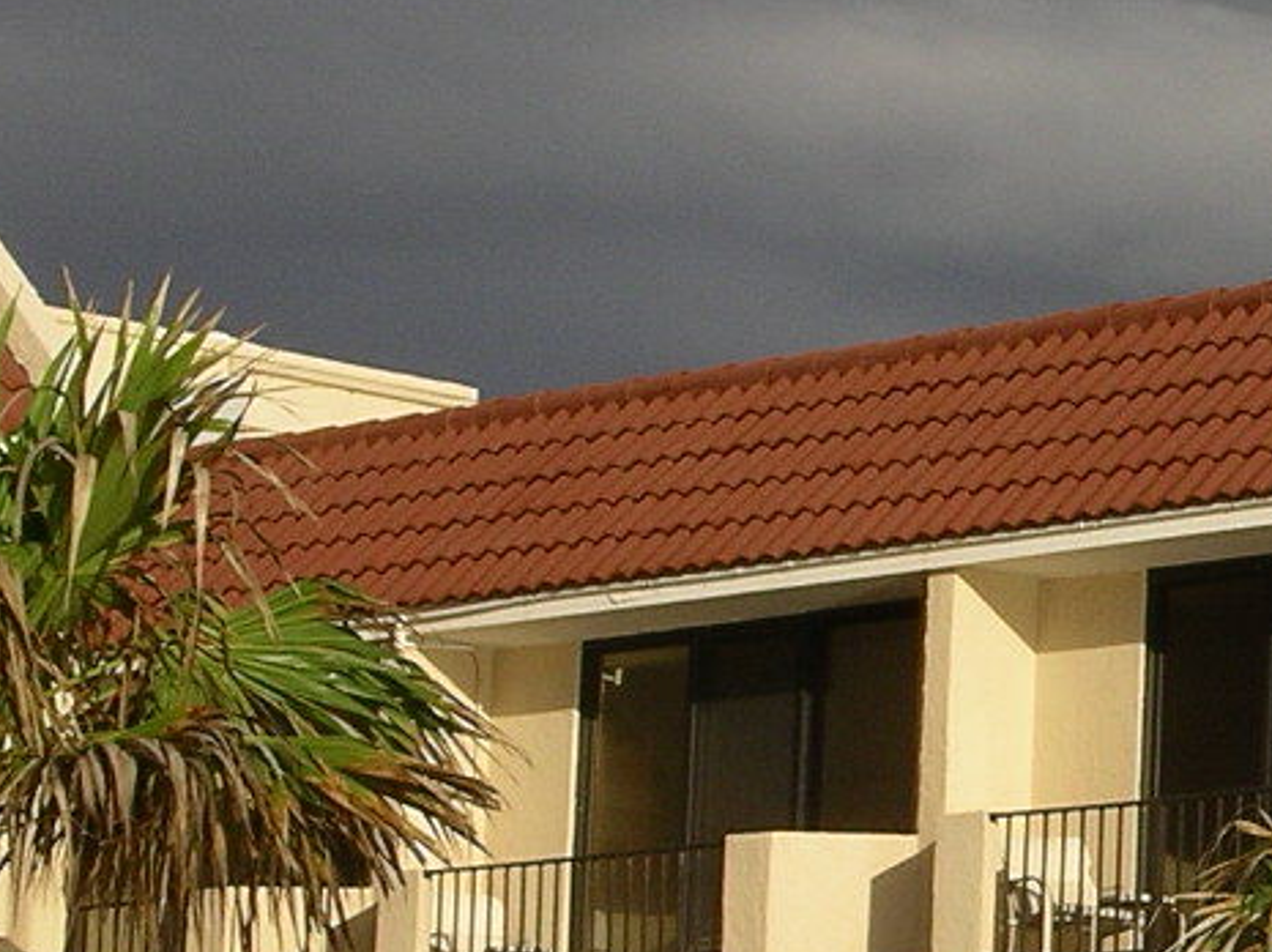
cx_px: 1838
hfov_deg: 7.9
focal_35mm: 248
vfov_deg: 6.0
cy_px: 744
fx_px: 9106
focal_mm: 14.9
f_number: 5.6
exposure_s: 1/414
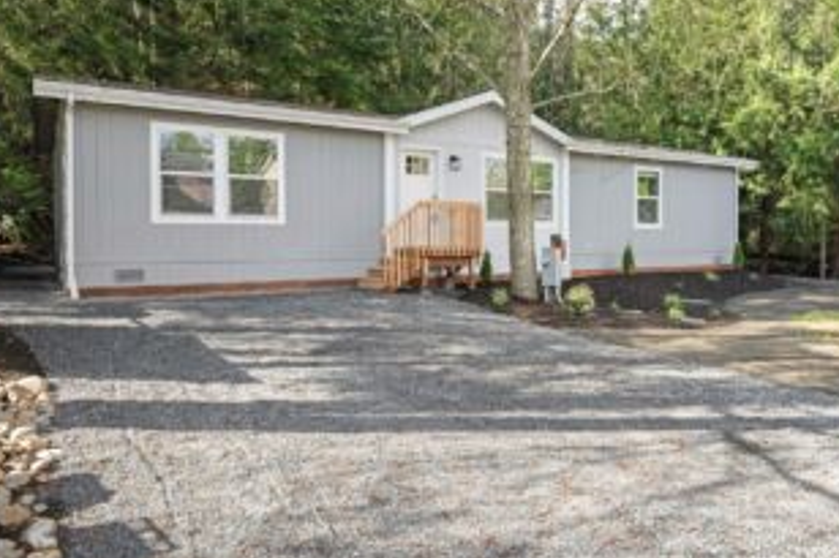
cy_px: 214
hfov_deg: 67.4
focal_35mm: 27
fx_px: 621
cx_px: 507
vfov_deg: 48.0
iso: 200
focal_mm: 20.5
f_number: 8
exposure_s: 1/20
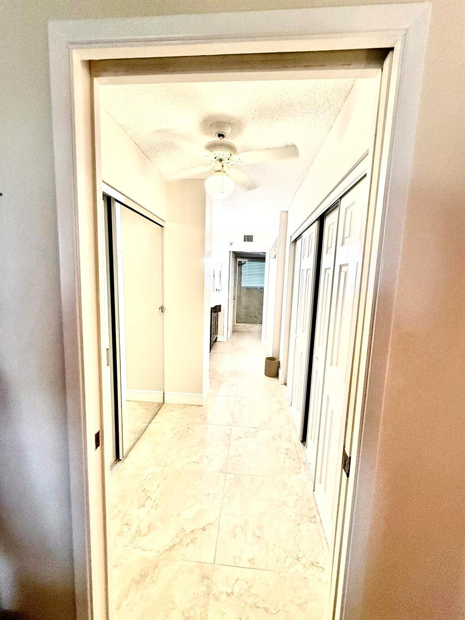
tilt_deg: -6.7
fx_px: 251
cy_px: 310
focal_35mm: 14
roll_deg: -2.7
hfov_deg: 85.7
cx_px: 232
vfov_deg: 102.1
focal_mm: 2.22
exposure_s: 1/99
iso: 160
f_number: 2.2
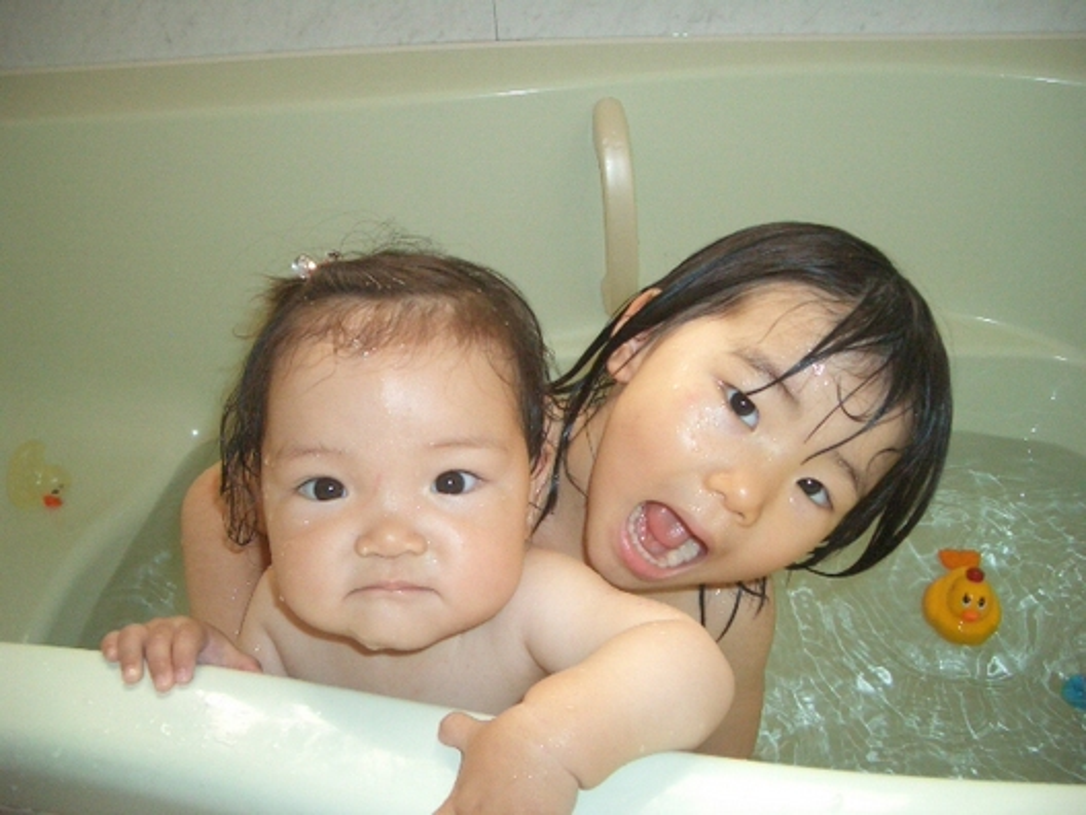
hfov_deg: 52.6
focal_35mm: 35
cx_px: 543
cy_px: 408
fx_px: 1098
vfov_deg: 40.7
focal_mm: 5.8
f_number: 2.6
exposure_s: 1/60
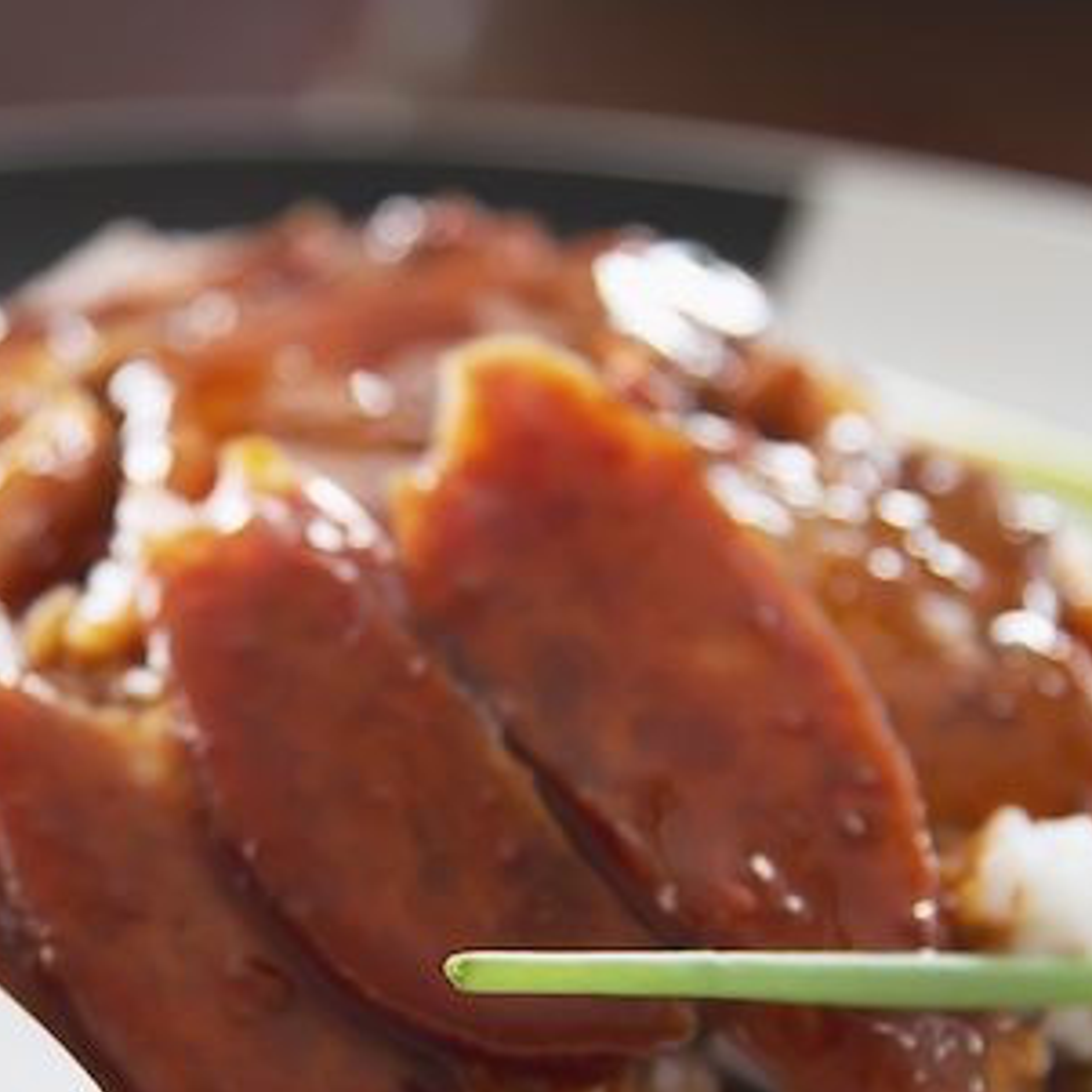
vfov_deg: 11.0
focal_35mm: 158
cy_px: 731
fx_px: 5639
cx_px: 243
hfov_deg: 11.0
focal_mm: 70
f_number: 4
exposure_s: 1/160
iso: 800
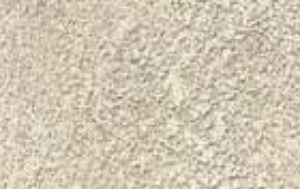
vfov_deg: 6.5
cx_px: -729
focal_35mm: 201
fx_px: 1646
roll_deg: -4.1
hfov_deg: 8.1
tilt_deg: +4.0
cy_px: -49
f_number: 1.6
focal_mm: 4.2
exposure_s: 1/3401
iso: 32
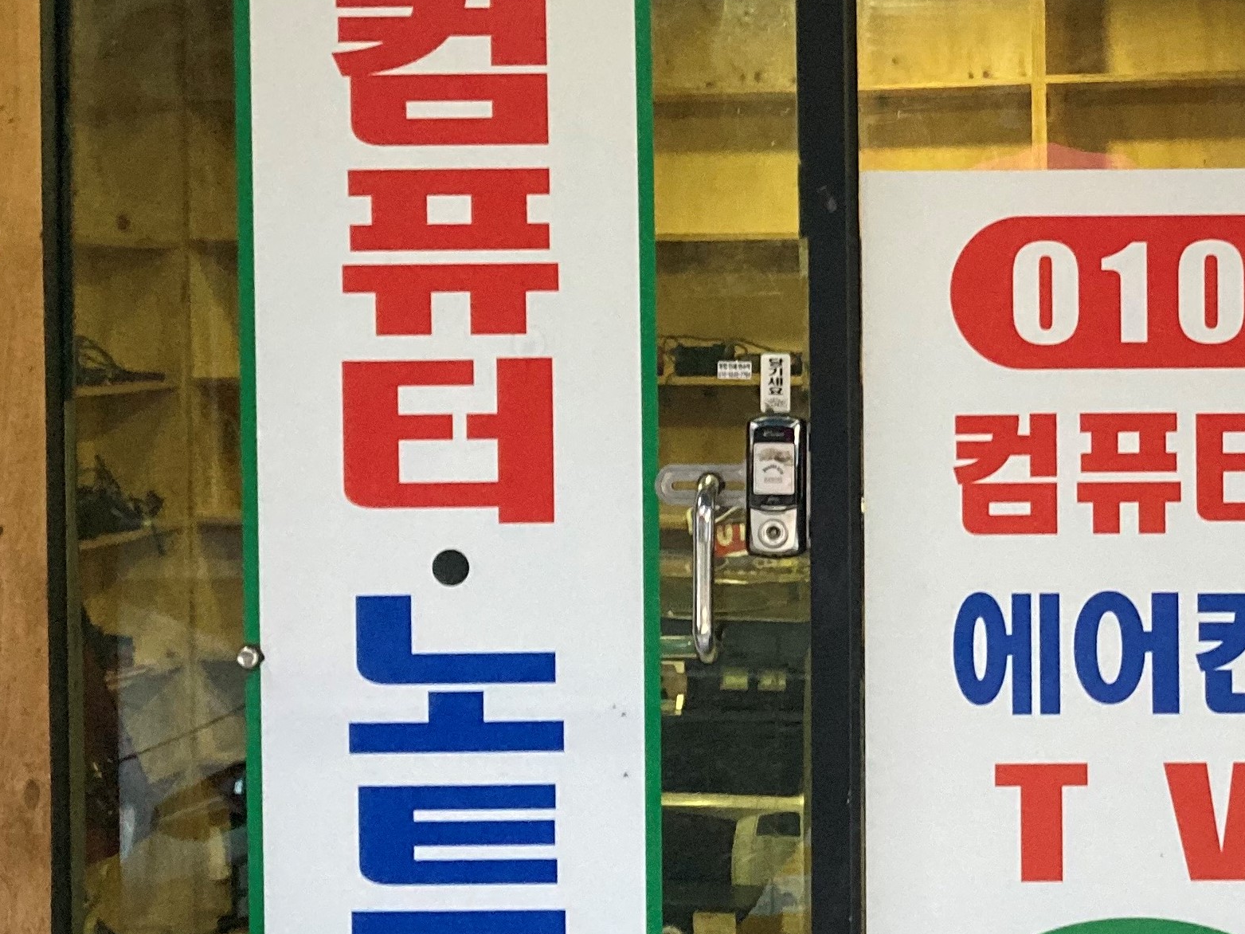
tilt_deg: -3.2
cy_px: 622
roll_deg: +1.0
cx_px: 1130
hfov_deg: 33.6
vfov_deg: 26.9
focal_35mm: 54
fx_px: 1942
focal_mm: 3.99
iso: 320
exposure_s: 1/60
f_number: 1.8
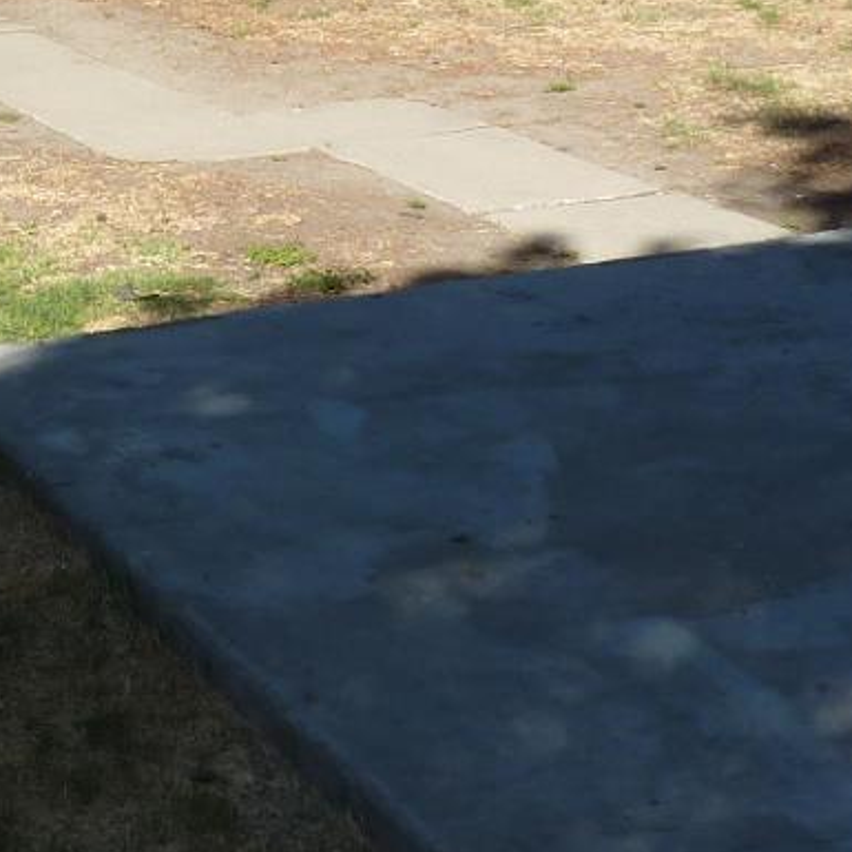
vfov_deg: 19.1
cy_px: -152
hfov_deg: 19.7
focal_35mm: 86
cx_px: 31
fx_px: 2395
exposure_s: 1/500
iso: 80
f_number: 4
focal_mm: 4.1
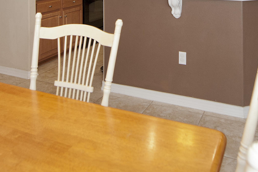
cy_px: -46
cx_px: 144
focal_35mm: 40
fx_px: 286
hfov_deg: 48.4
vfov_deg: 28.1
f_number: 3.5
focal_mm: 14
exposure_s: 1/125
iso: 800
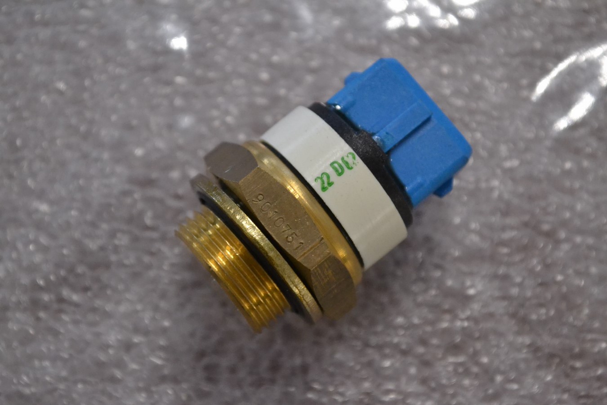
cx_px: 304
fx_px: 1315
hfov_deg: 26.0
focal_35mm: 78
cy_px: 202
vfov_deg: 17.5
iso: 3200
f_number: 5.6
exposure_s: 1/40
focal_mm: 52
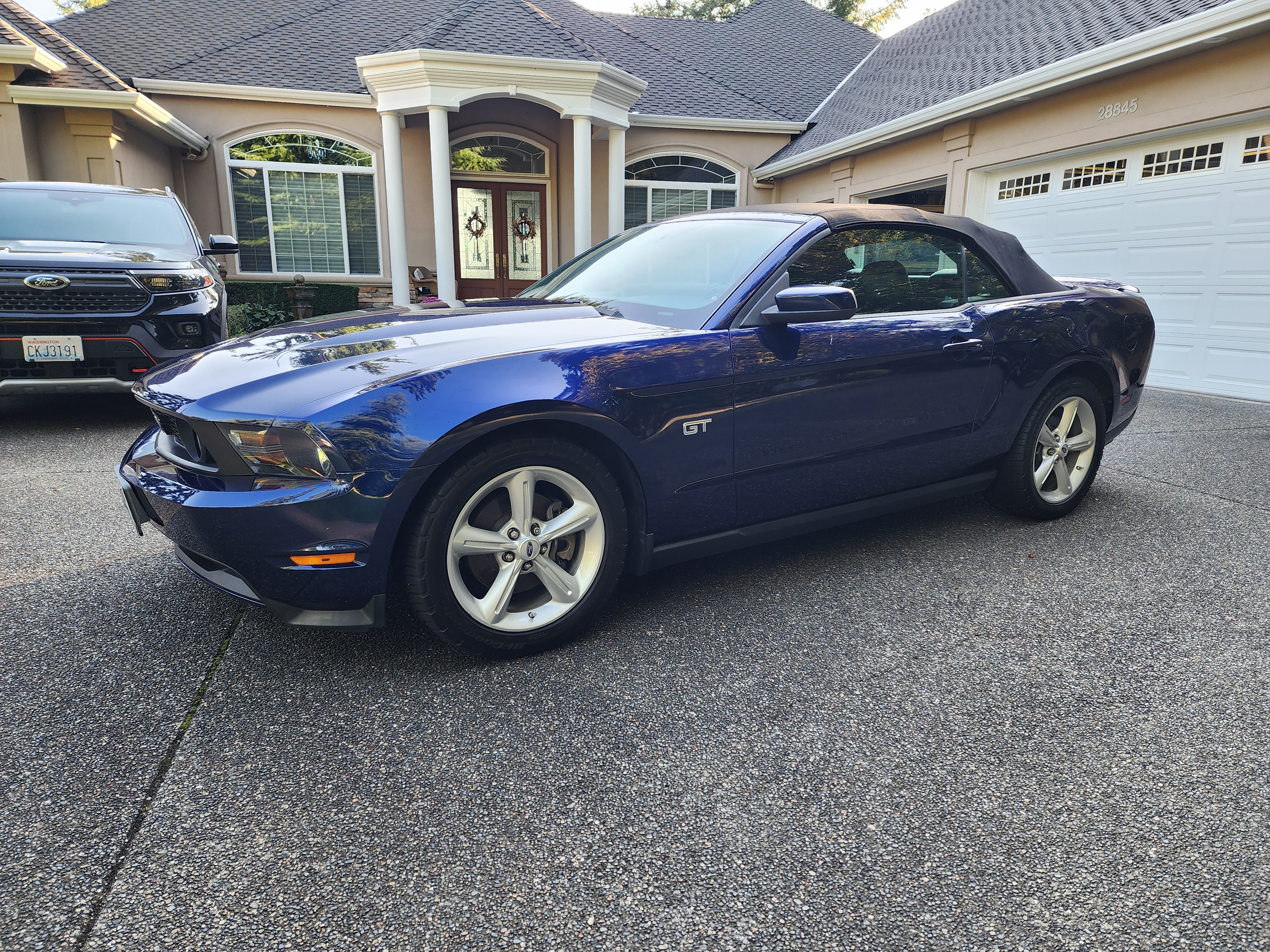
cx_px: 635
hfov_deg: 73.9
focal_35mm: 23
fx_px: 844
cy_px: 476
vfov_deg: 58.9
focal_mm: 6.4
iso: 80
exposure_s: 1/180
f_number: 1.8
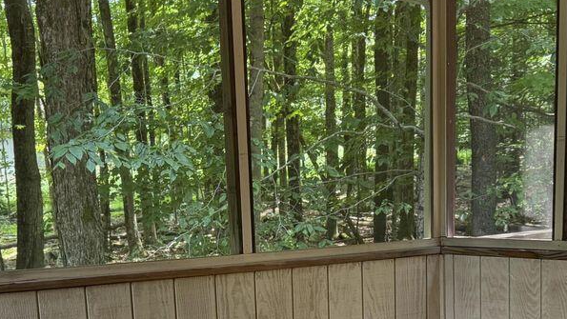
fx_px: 902
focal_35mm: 60
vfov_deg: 19.2
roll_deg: +2.5
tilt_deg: -10.1
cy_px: 352
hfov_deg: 34.9
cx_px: 279
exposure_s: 1/192
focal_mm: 6.76
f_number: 1.78
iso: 200
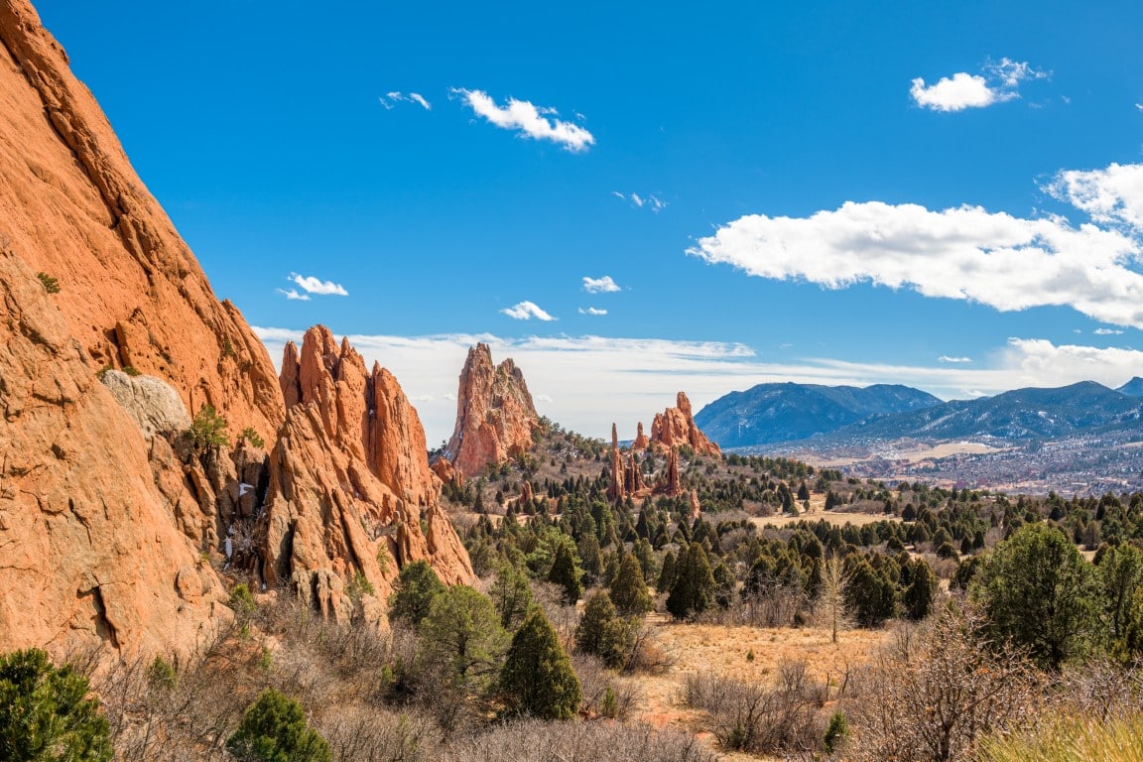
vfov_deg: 36.9
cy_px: 381
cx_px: 572
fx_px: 1143
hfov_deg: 53.1
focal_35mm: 36
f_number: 8
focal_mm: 36
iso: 64
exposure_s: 1/500
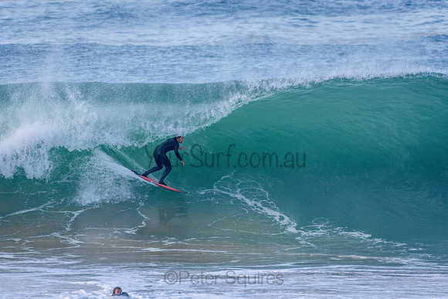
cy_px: 150
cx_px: 224
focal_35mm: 750
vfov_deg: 1.8
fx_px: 9335
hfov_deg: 2.7
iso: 640
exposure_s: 1/2000
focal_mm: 500
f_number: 5.6
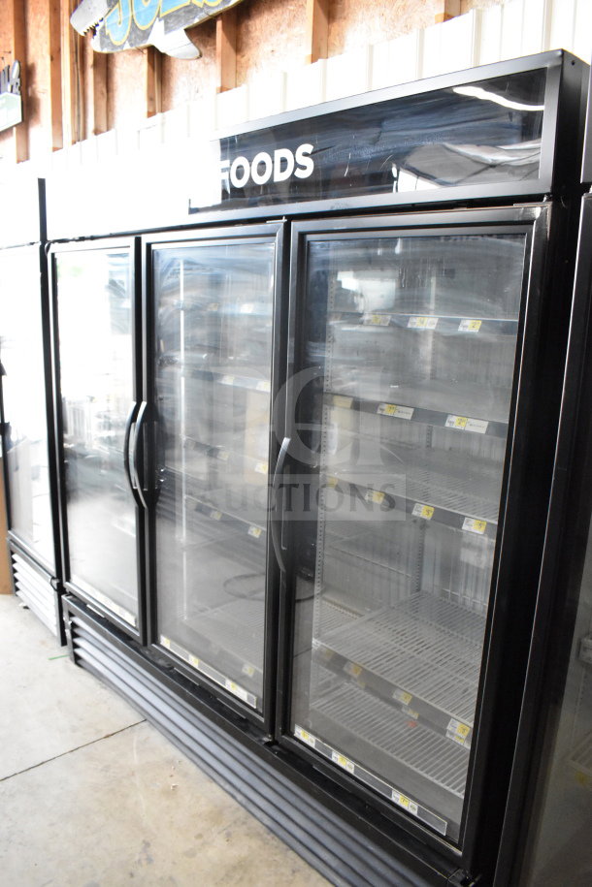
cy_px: 444
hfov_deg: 47.9
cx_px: 296
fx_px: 666
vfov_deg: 67.4
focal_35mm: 27
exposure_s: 1/160
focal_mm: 18
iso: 6400
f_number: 6.3
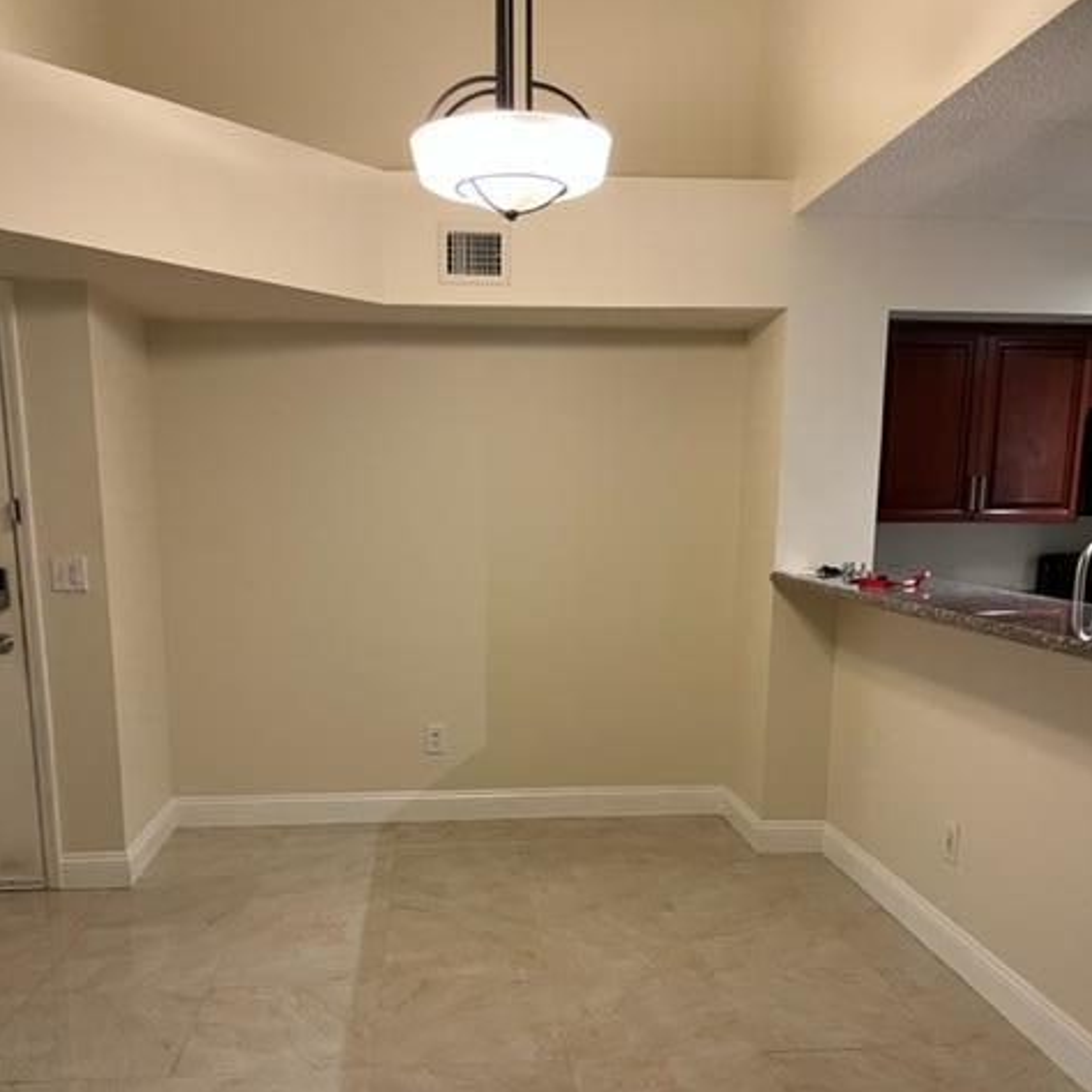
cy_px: 728
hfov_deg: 52.5
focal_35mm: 31
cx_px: 548
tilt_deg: -8.4
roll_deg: -0.3
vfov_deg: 51.6
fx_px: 1106
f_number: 1.5
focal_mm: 5.7
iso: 250
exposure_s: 1/60
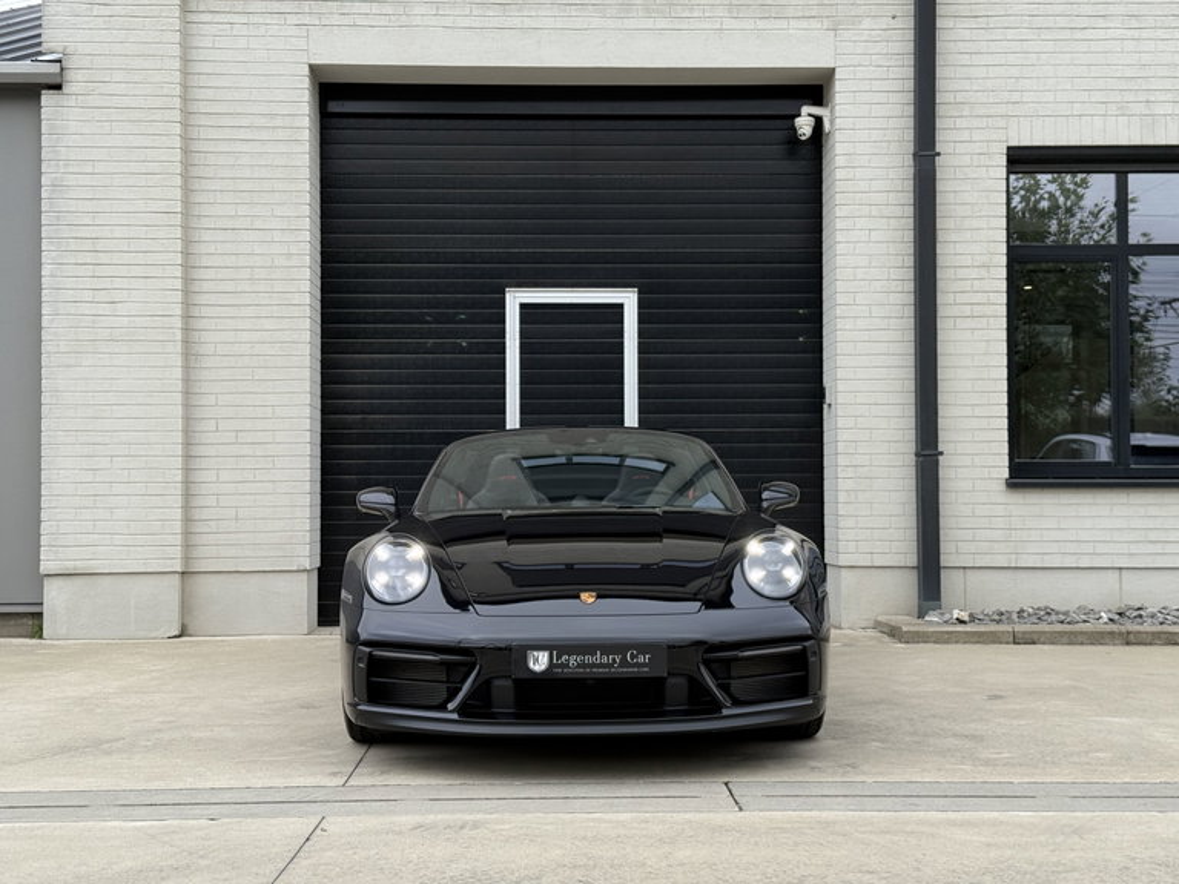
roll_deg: -0.6
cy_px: 442
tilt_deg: +0.4
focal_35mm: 48
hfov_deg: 39.7
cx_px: 590
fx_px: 1635
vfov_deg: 30.3
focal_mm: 6.76
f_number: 1.78
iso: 80
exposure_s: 1/846
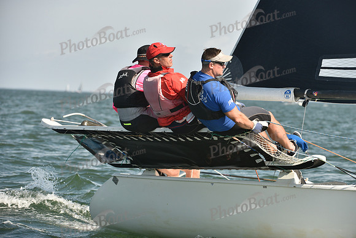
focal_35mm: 200
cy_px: 119
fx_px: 1978
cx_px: 178
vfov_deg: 6.9
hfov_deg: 10.3
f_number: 6.3
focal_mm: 200
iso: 400
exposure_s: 1/1250
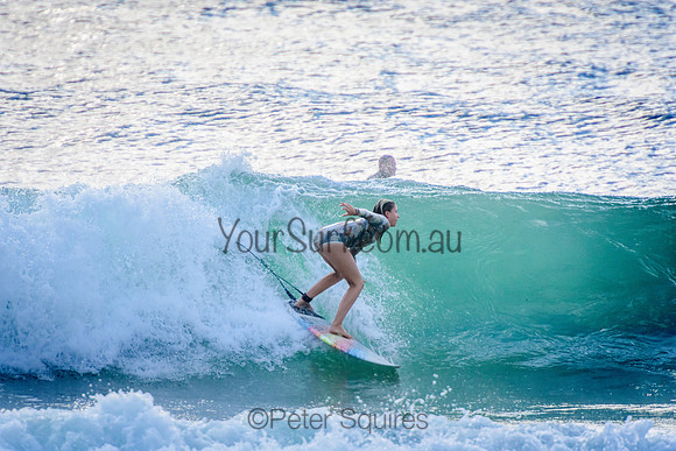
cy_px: 226
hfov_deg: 3.4
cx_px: 338
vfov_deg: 2.3
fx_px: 11269
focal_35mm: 600
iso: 450
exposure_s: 1/2000
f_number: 5.6
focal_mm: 400
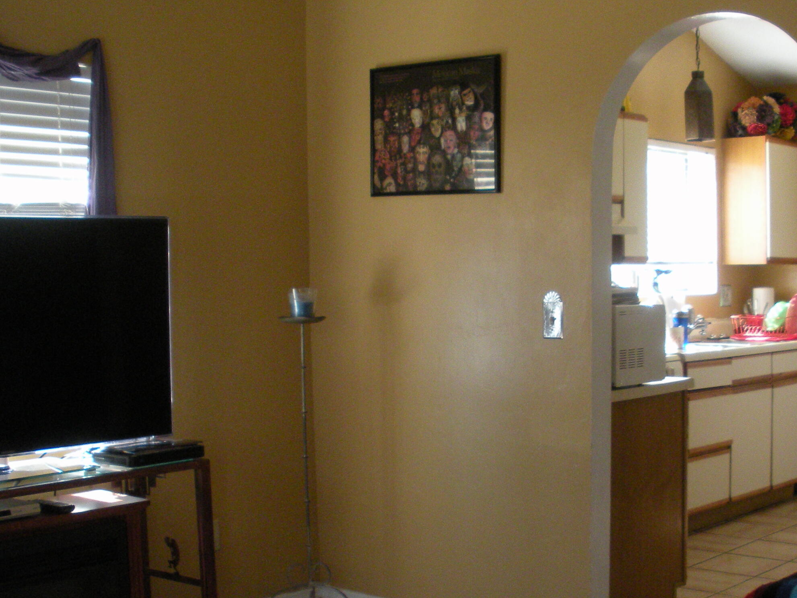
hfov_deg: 36.0
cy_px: 384
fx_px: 1220
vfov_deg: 27.4
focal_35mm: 53
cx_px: 500
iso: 392
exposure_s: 1/63.5
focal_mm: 6.3
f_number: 3.5
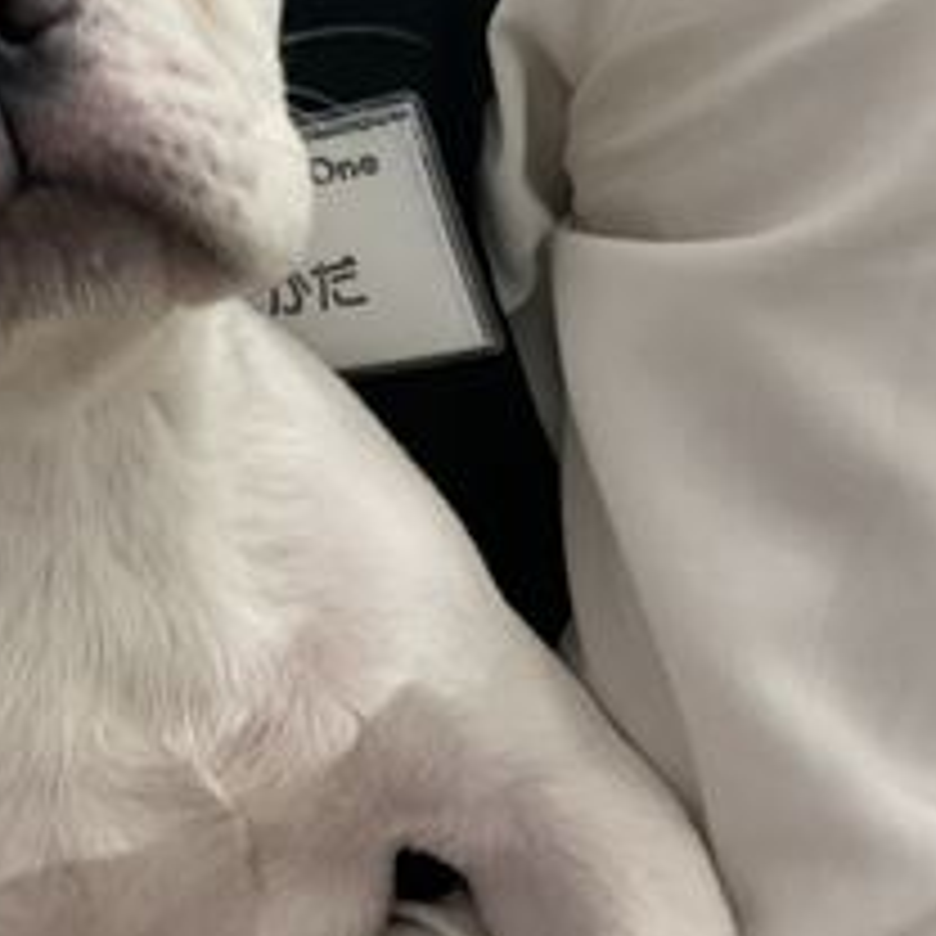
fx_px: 2264
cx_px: 126
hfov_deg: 22.9
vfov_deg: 23.0
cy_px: 180
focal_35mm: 74
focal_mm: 3
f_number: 1.8
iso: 100
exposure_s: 1/50
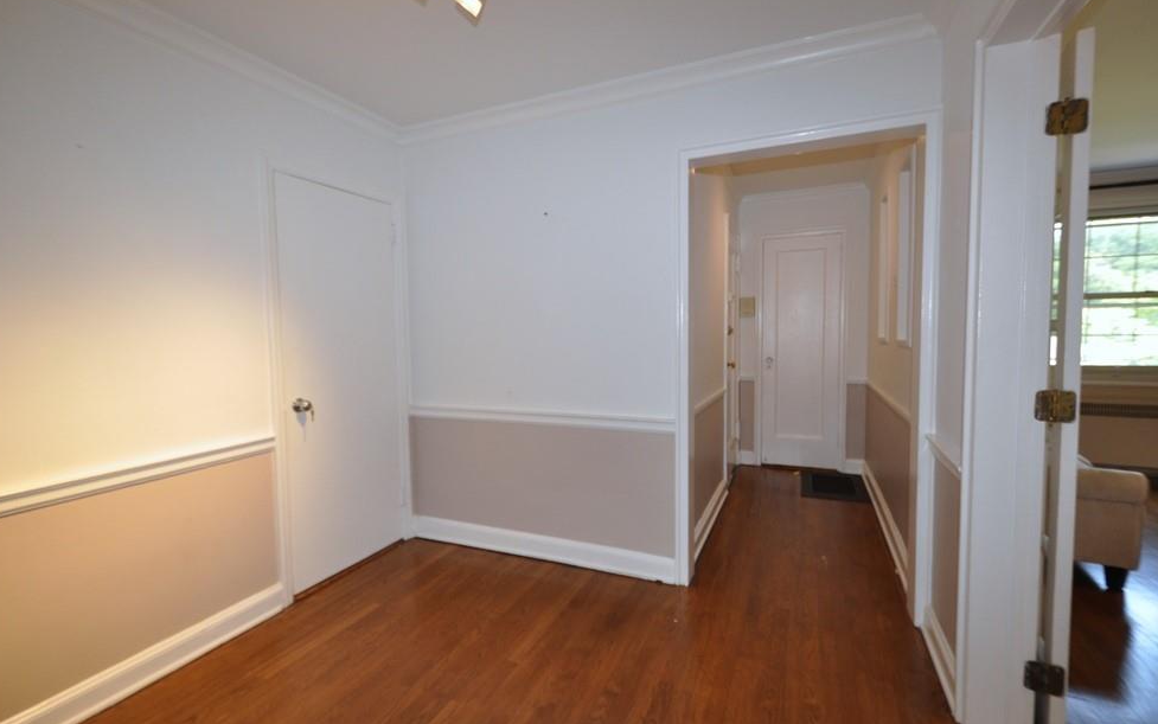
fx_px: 505
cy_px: 352
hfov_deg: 97.7
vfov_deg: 71.3
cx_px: 552
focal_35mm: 16
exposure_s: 1/60
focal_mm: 10
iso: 450
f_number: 4
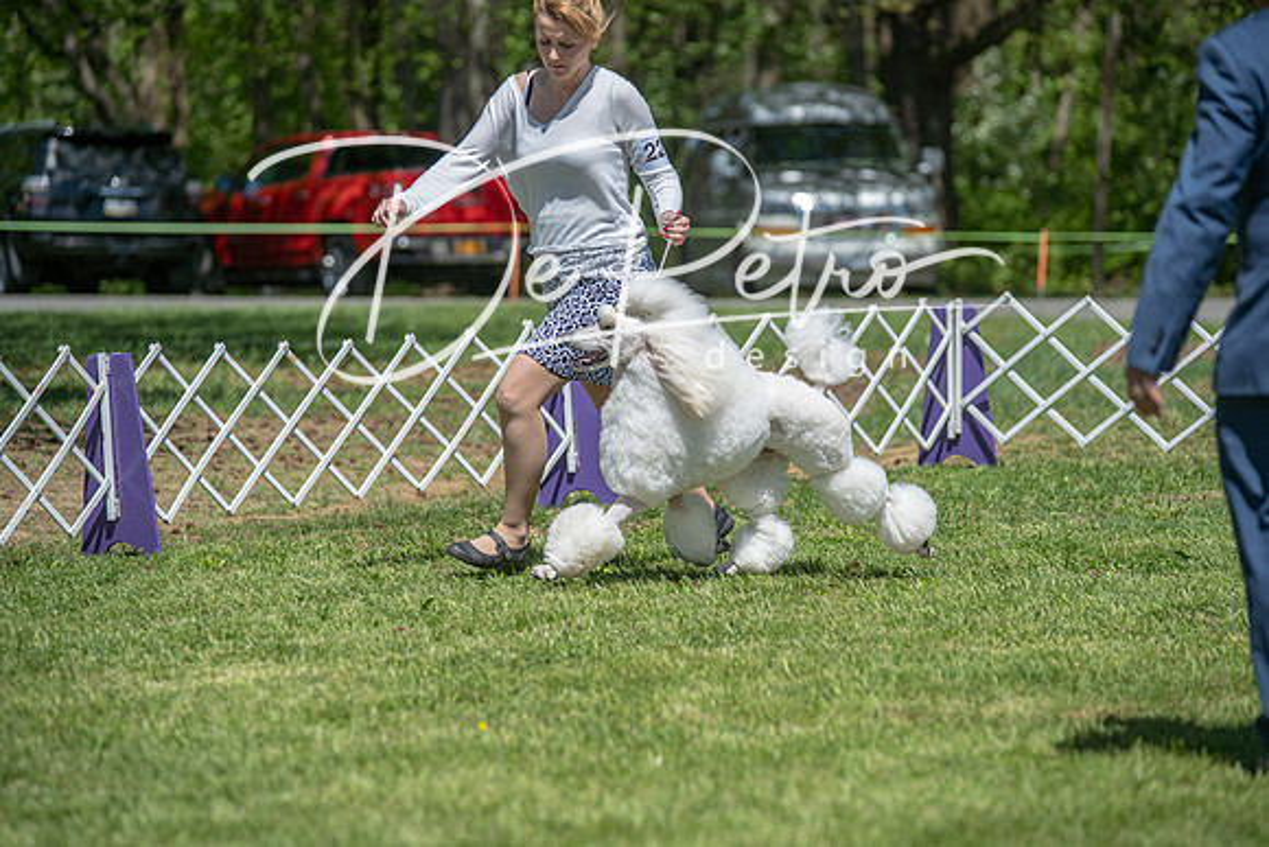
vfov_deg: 9.2
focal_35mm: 150
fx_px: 5288
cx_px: 634
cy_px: 424
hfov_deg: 13.7
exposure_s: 1/1000
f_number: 4
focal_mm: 150
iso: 100
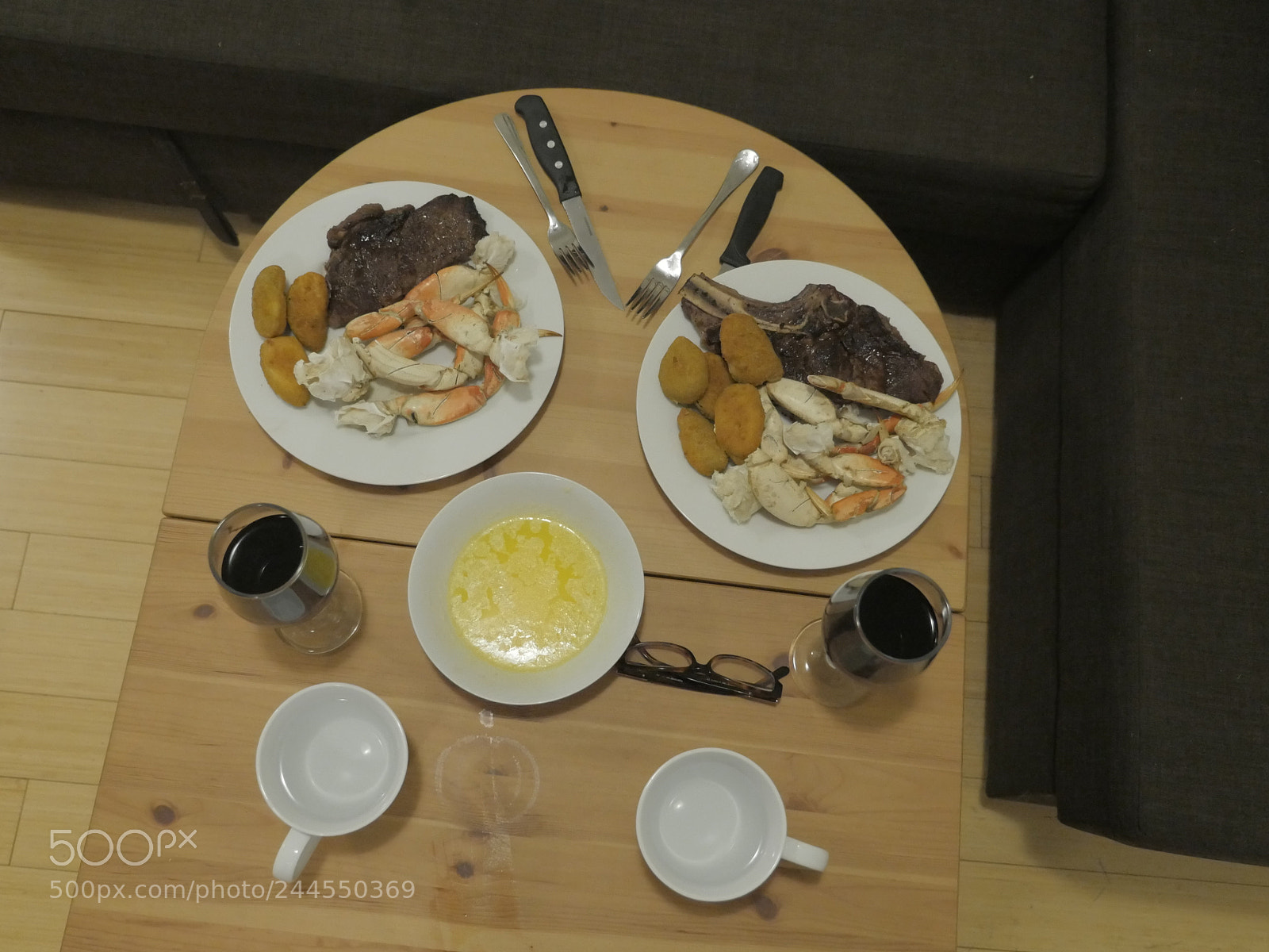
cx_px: 634
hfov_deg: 56.8
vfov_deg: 44.2
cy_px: 476
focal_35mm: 32
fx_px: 1173
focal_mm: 16
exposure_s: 1/60
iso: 2500
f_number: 2.8
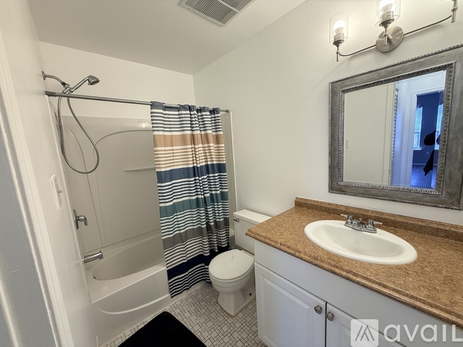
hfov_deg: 102.1
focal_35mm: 14
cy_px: 174
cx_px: 232
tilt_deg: -9.1
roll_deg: +3.8
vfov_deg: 85.7
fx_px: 187
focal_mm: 2.22
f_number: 2.2
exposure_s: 1/120
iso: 125
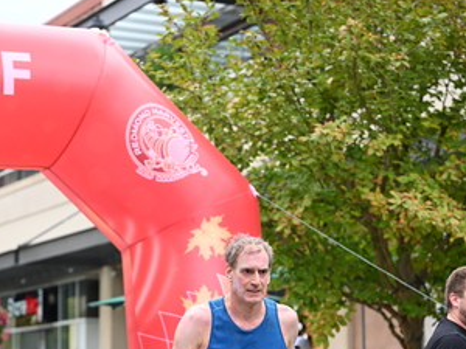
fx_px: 1710
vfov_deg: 11.6
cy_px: 327
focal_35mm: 127
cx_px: 234
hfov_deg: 15.5
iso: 640
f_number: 2.8
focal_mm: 72
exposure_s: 1/1600
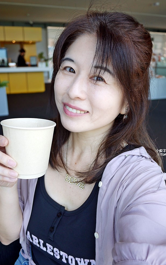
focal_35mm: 30
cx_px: 84
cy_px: 132
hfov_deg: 41.8
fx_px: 217
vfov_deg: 62.9
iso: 200
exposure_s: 1/320
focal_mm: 14
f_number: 2.5
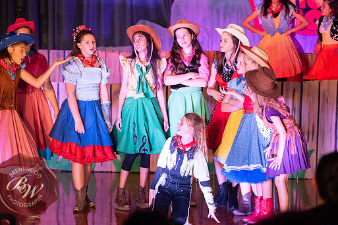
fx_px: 1380
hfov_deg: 14.0
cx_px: 179
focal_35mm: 147
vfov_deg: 9.3
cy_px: 106
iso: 560
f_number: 2.8
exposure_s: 1/160
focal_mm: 130
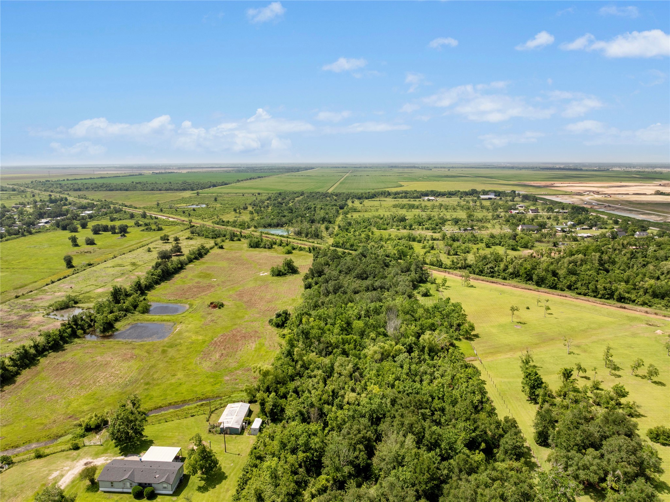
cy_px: 251
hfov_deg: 71.6
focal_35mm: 24
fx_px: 464
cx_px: 335
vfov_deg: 56.8
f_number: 2.8
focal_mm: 12.29
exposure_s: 1/120
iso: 200
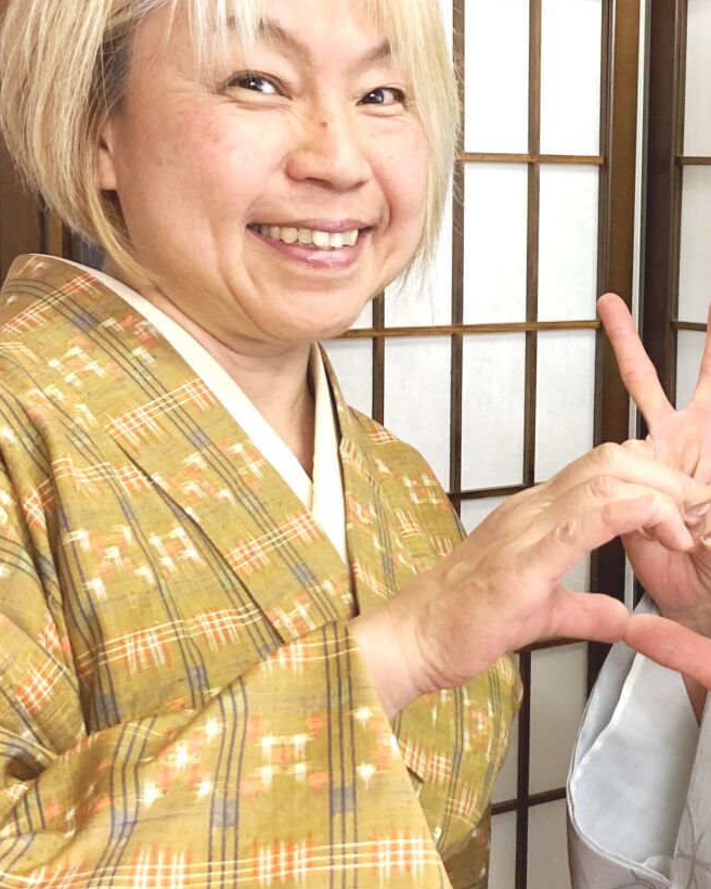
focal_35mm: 64
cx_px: 626
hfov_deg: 23.3
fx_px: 1683
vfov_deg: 29.6
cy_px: 435
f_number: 1.8
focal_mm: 3.99
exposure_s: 1/50
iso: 100
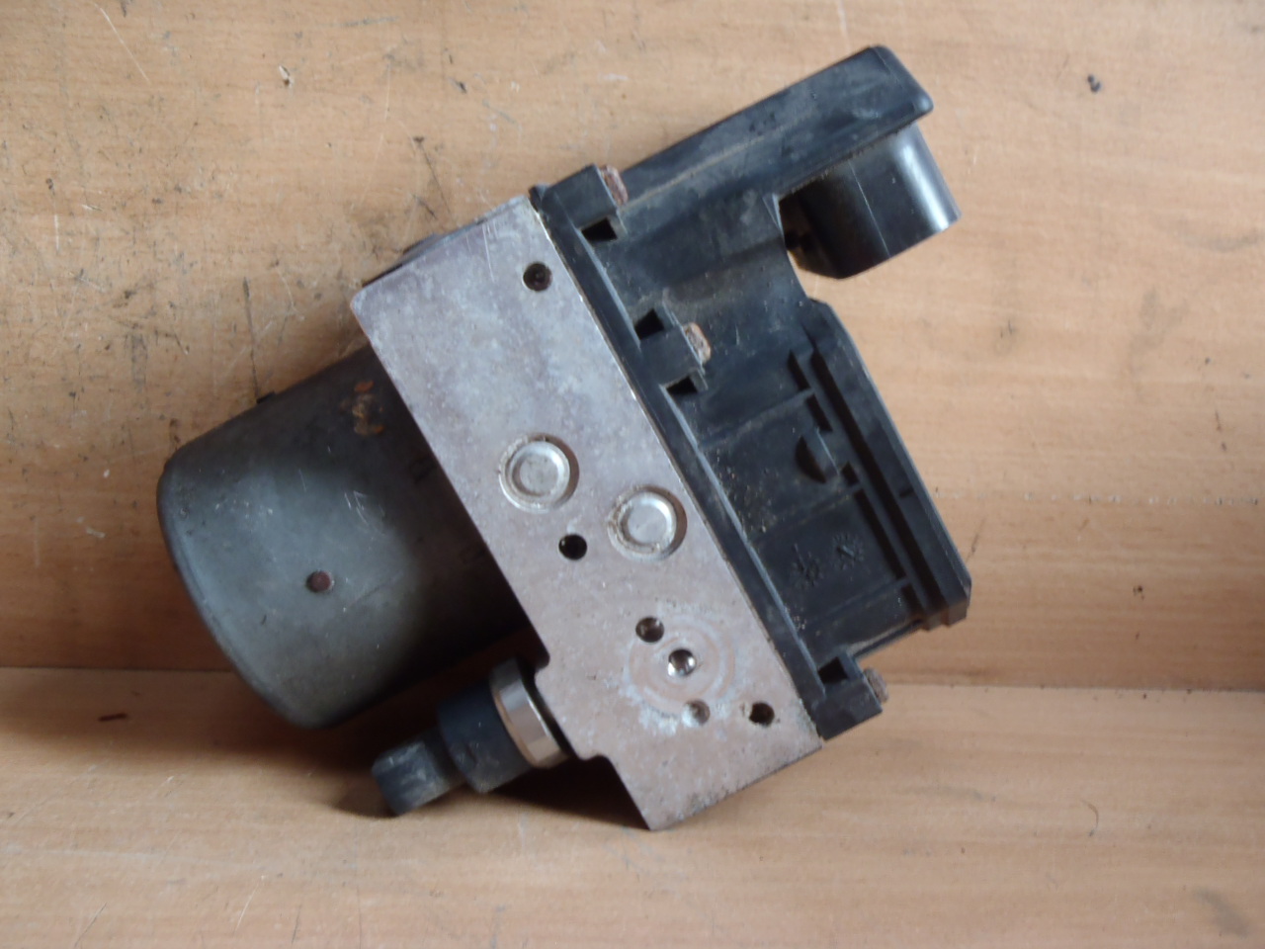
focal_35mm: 38
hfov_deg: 49.0
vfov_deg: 37.7
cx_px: 632
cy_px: 474
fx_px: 1389
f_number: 4.6
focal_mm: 6.83
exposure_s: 1/13
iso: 200
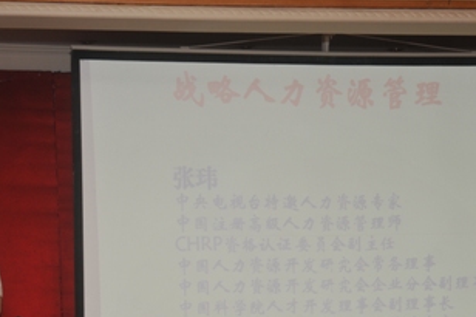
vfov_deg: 11.2
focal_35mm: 122
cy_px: 223
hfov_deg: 16.8
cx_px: 185
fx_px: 1612
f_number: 4.8
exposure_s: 1/125
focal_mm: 56
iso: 250
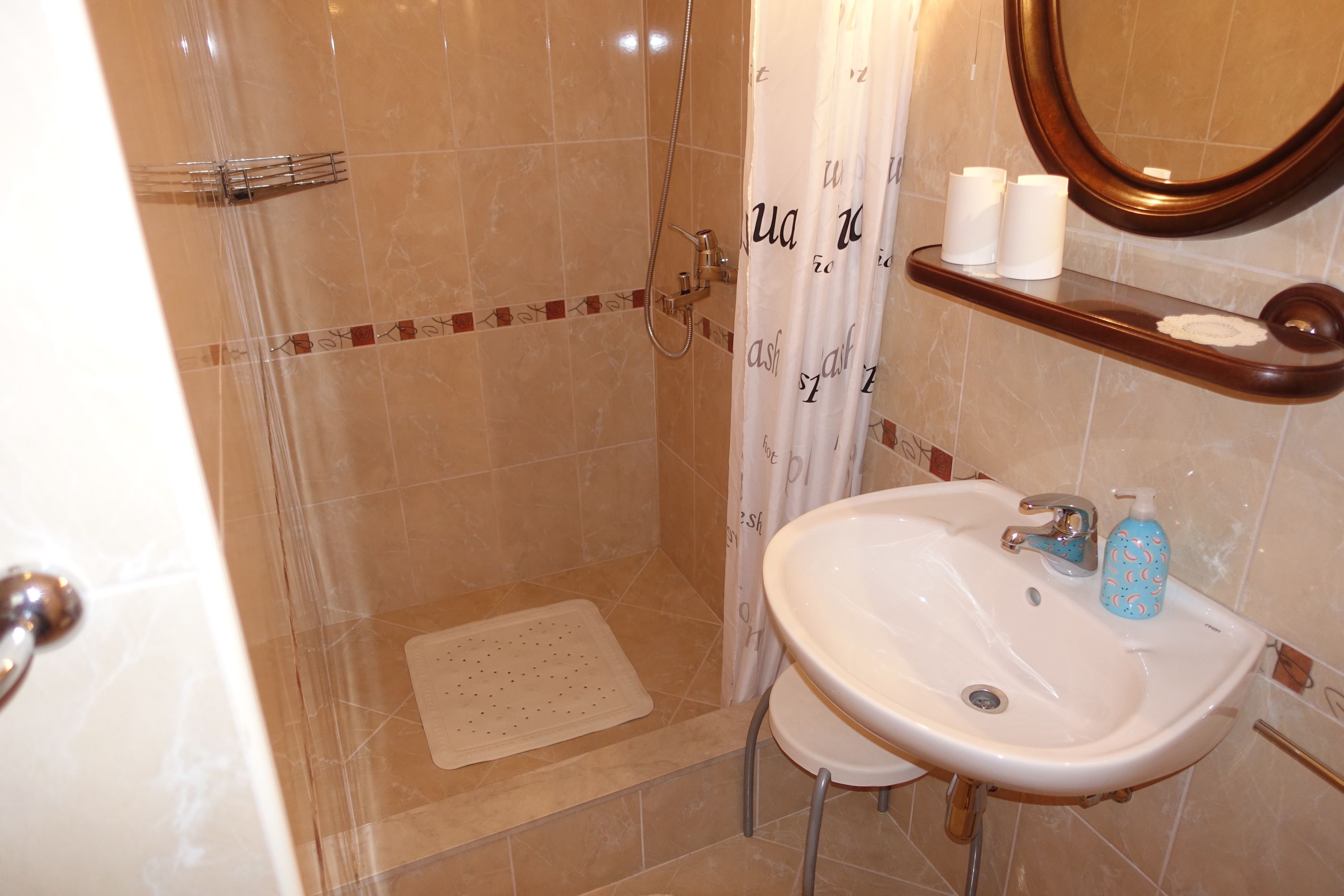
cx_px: 672
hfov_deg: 73.7
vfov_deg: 53.1
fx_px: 896
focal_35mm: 24
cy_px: 448
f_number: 1.8
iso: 200
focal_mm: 8.8
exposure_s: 1/30
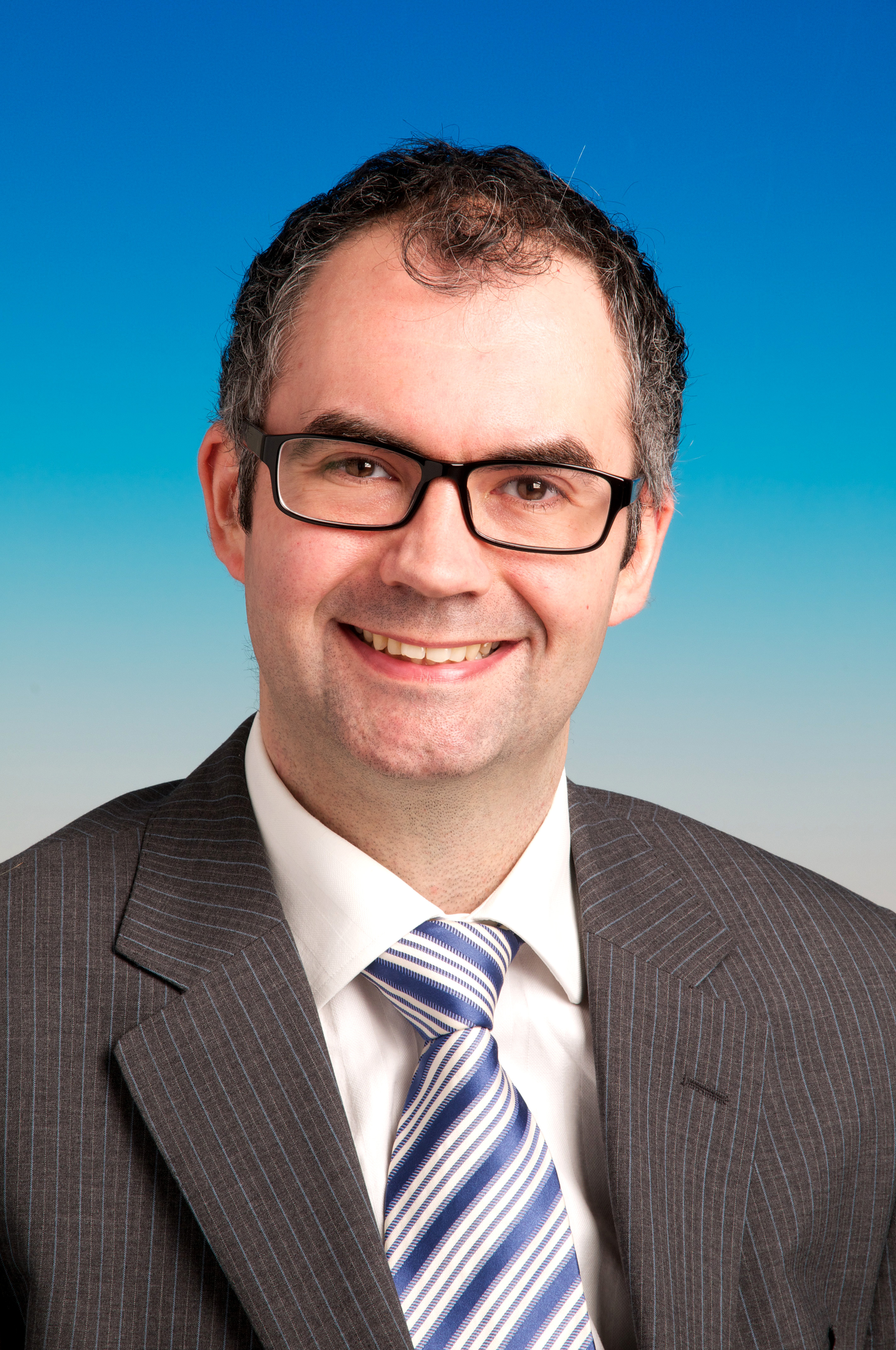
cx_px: 448
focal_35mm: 128
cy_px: 675
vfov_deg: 16.1
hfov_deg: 10.7
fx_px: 4772
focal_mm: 85
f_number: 13
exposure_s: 1/60
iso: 200
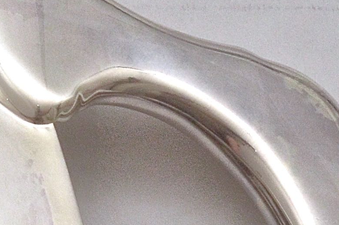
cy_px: 128
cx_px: -506
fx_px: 4794
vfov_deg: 2.7
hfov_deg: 4.0
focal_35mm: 510
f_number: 16
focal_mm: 55
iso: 800
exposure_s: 1/125
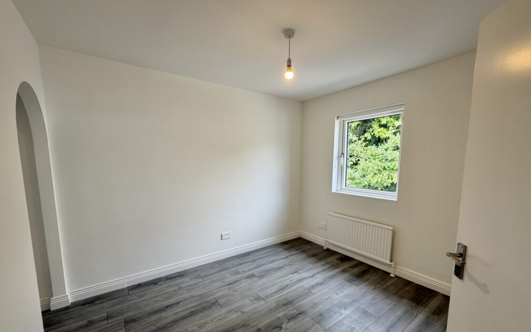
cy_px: 187
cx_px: 265
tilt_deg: -7.2
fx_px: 217
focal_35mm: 15
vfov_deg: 74.5
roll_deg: -0.2
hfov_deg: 101.5
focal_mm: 2.22
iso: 80
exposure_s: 1/121
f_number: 2.2
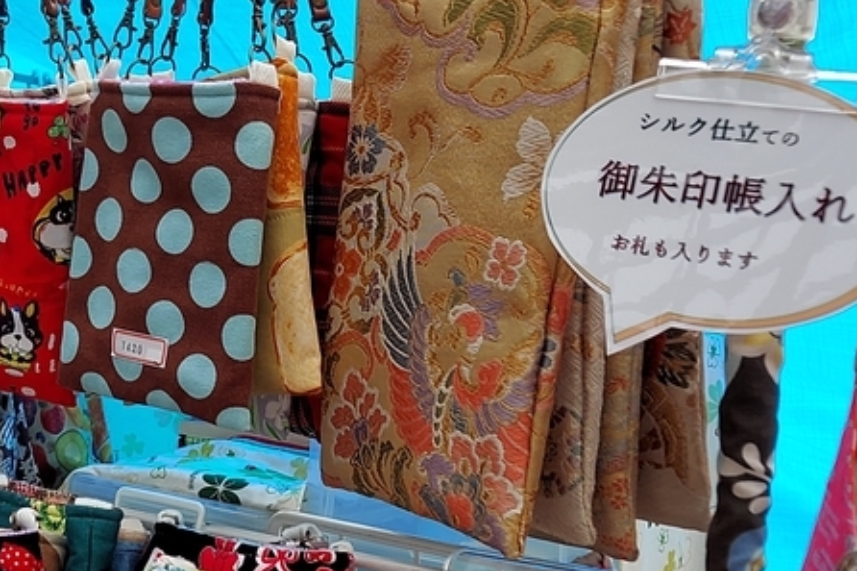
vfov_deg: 19.4
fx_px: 1666
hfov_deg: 28.5
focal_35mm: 70
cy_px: 373
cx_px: 238
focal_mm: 4.6
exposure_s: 1/332
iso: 50
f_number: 2
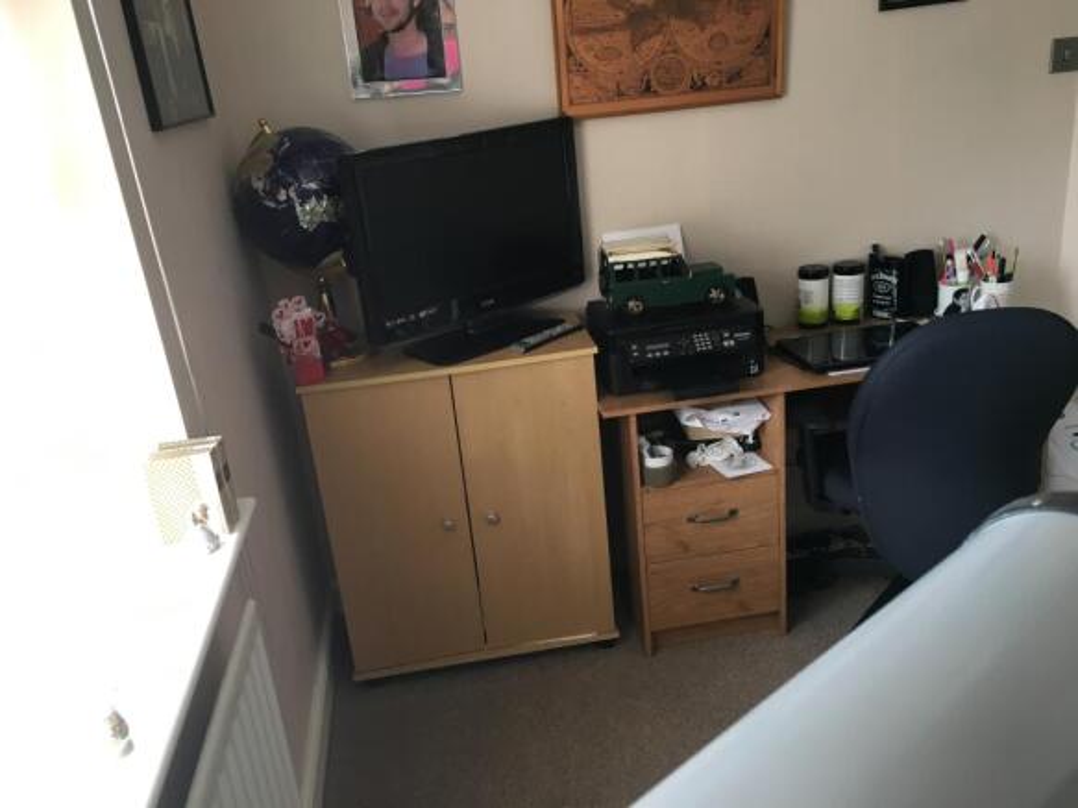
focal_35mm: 29
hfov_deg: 61.7
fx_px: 903
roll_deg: +5.9
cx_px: 539
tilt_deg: -22.1
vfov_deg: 48.2
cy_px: 404
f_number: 2.2
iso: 40
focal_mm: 4.15
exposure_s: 1/33
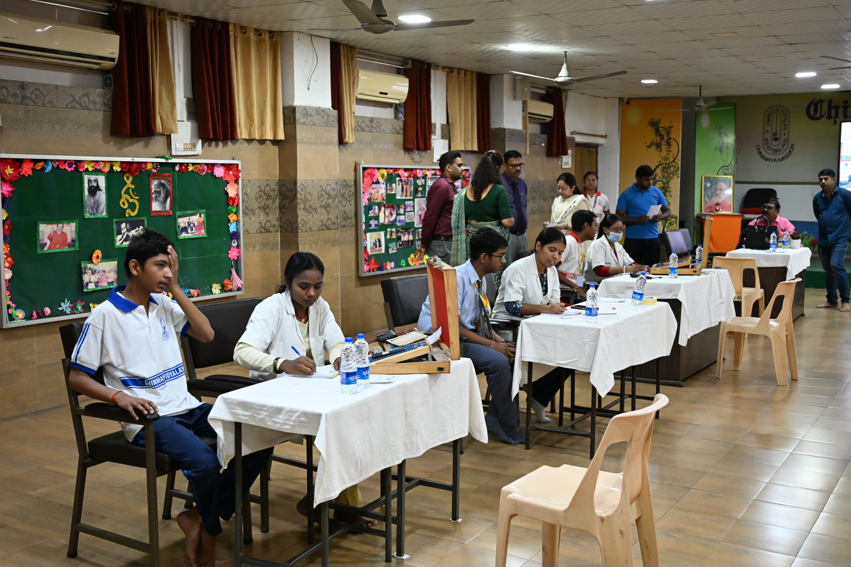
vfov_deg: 34.2
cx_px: 426
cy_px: 284
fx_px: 922
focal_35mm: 39
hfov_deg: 49.6
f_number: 4
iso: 3200
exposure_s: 1/100
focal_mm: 39
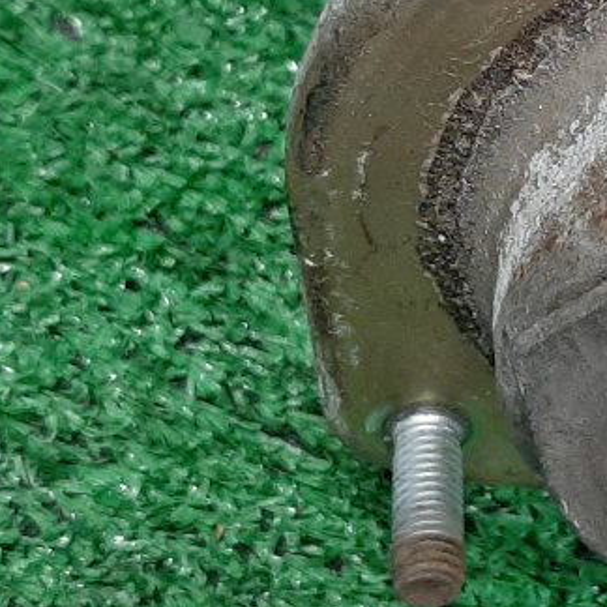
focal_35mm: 102
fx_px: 2024
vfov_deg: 17.1
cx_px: 581
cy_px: 274
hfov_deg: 16.8
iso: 221
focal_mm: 3.93
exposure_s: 1/50
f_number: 1.7
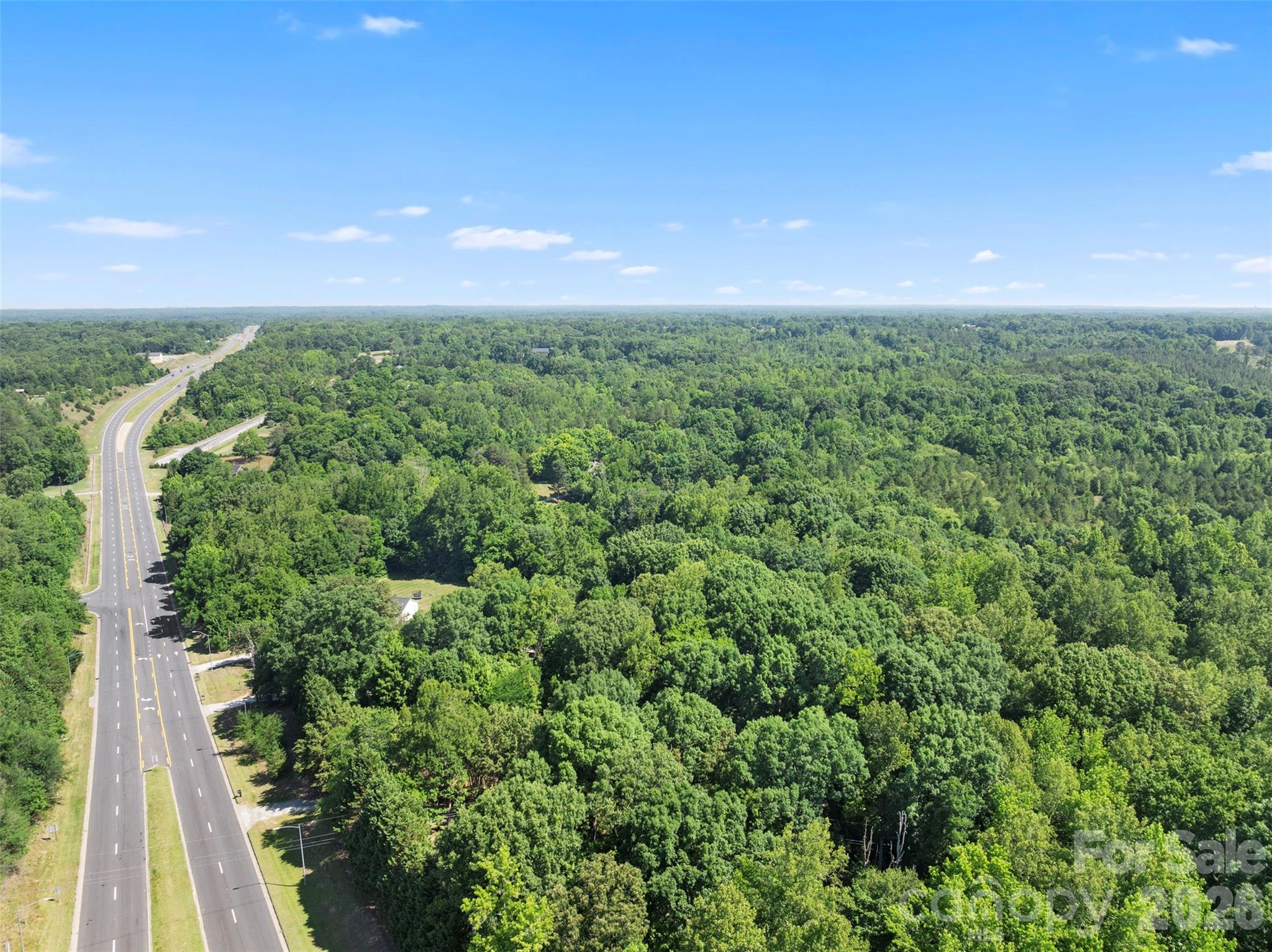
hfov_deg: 71.6
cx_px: 636
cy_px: 476
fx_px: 881
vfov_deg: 56.8
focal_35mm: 24
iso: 100
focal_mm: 12.29
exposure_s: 1/1000
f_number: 2.8
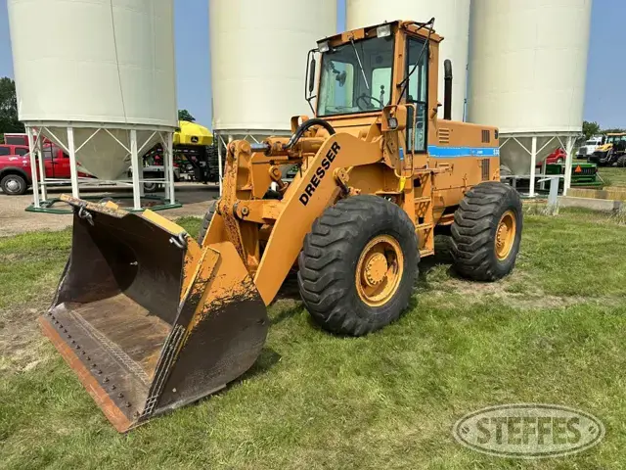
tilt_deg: -11.2
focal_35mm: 24
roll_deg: -0.9
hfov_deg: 71.6
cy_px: 235
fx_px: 434
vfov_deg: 56.8
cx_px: 313
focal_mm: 6.86
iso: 80
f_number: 1.78
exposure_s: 1/5263
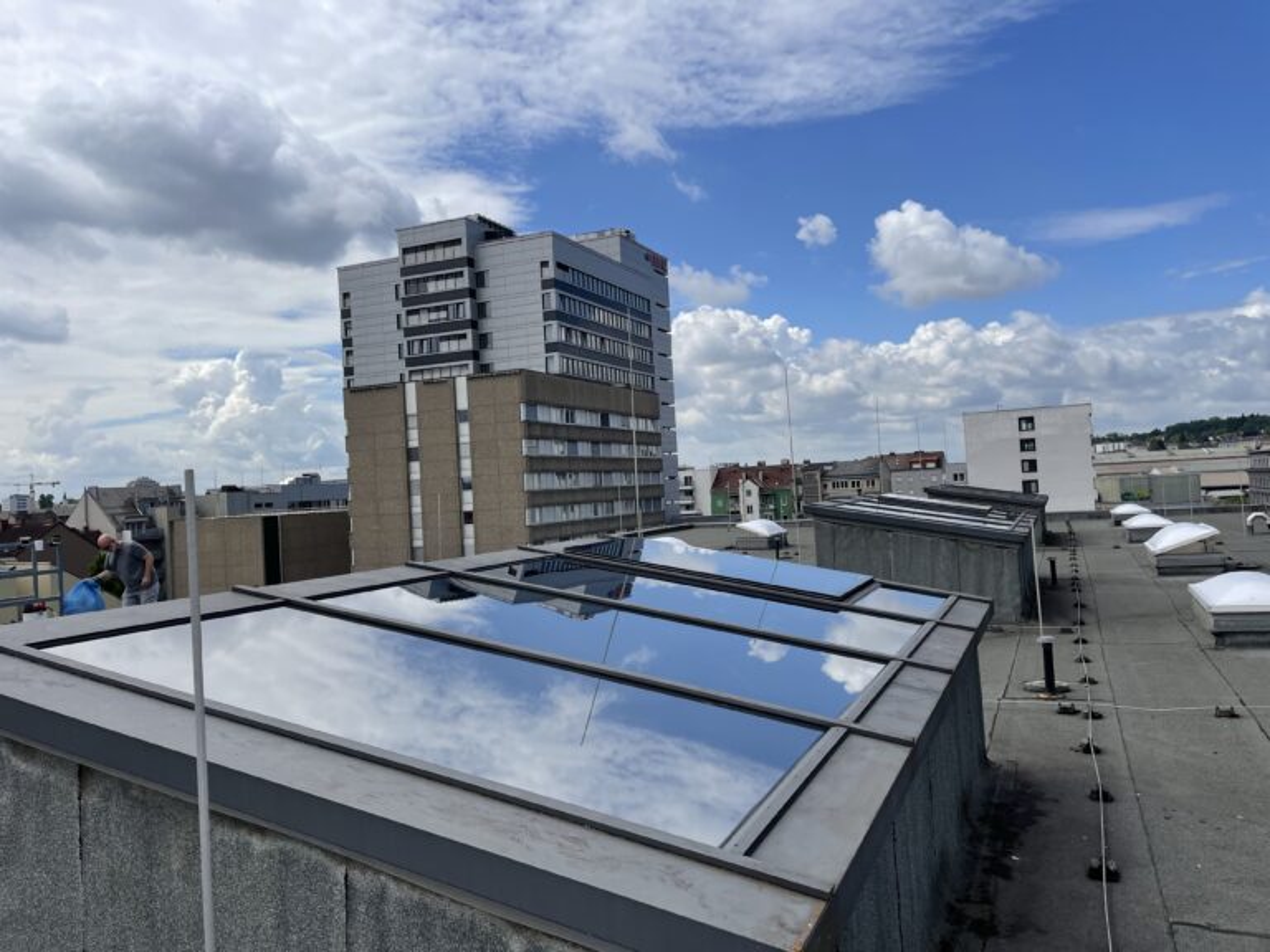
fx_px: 954
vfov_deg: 53.1
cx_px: 635
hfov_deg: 67.3
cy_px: 476
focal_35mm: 26
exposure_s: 1/5814
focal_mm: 4.2
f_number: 1.6
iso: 32
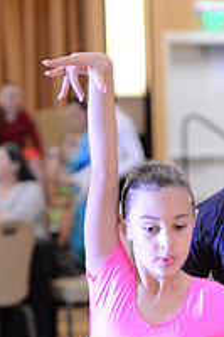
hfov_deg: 5.1
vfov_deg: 7.7
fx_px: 2496
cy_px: 406
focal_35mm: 267
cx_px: 257
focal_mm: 92
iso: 2500
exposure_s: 1/250
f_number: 2.8
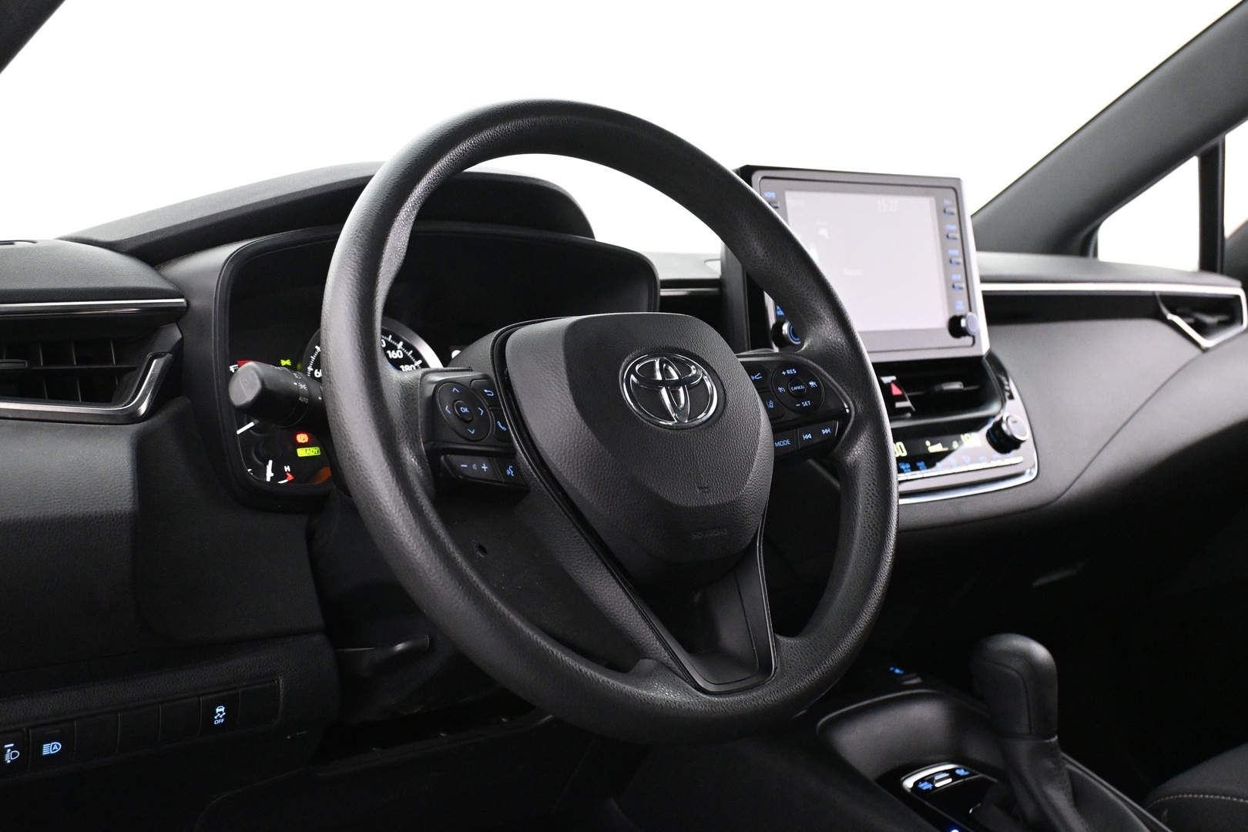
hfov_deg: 46.4
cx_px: 624
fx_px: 1456
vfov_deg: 31.9
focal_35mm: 42
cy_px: 416
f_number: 4.5
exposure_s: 1/40
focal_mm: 28
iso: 4000
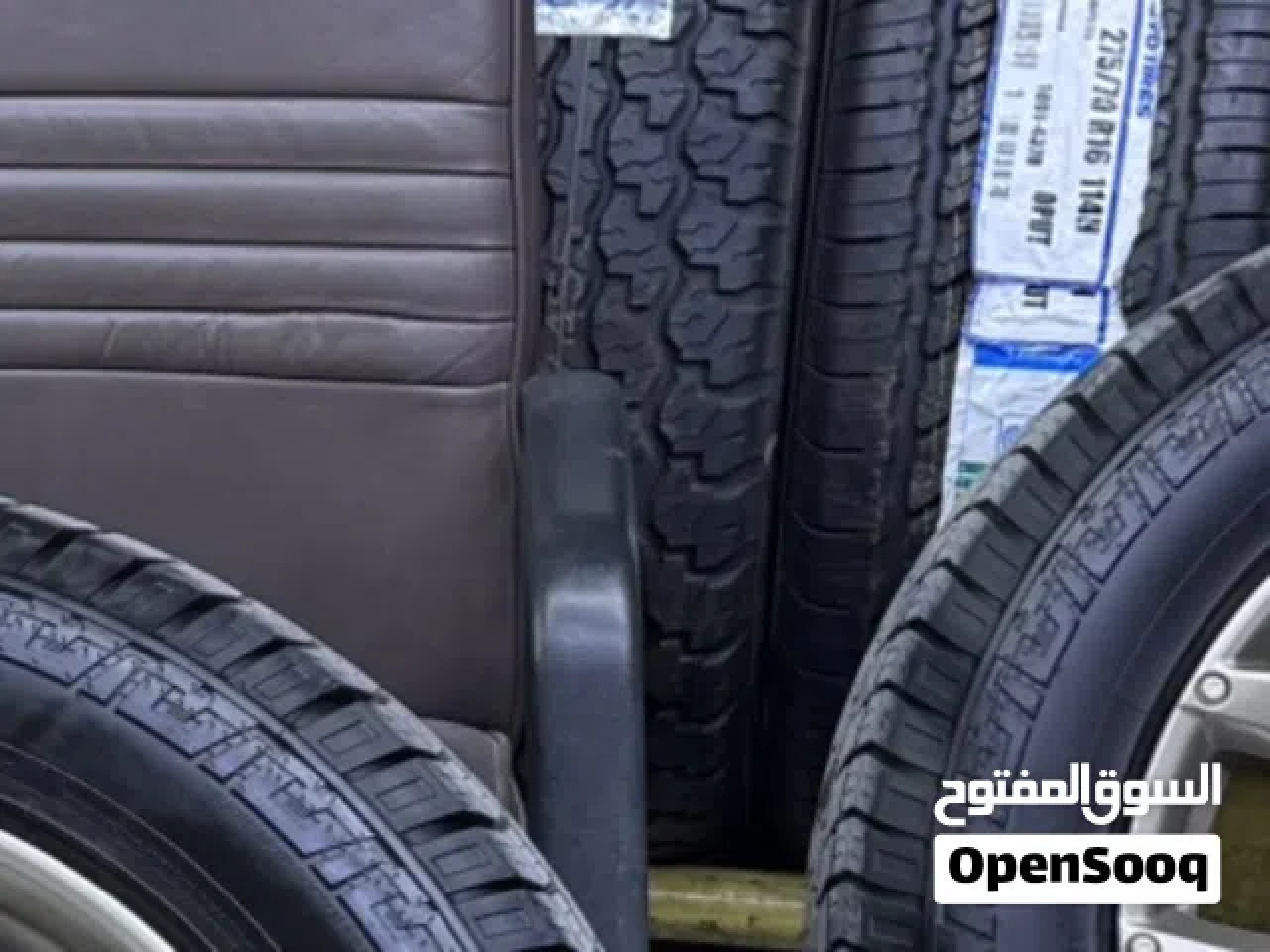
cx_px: 635
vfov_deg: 56.8
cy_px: 476
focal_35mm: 24
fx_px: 881
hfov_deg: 71.6
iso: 250
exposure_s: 1/50
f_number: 1.78
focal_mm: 6.76
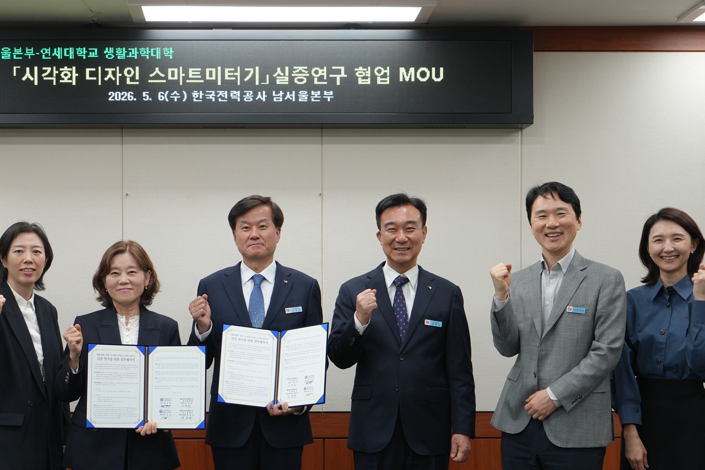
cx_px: 265
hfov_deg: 33.8
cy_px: 298
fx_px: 1155
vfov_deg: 22.9
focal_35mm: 59
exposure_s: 1/160
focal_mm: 36
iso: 640
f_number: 4
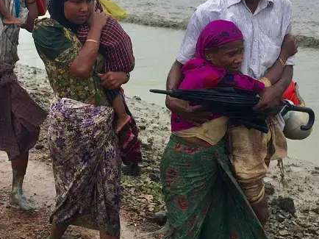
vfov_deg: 23.5
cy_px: 74
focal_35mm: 62
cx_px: 123
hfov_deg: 31.1
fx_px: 571
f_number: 2.2
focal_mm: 4.15
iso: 25
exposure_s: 1/519
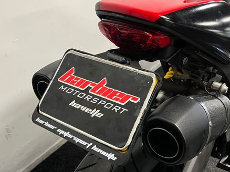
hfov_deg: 49.0
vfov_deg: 37.7
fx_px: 252
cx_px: 115
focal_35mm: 38
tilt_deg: -35.3
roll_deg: -7.2
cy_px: 93
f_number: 1.6
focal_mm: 5.1
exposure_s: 1/50
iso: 125
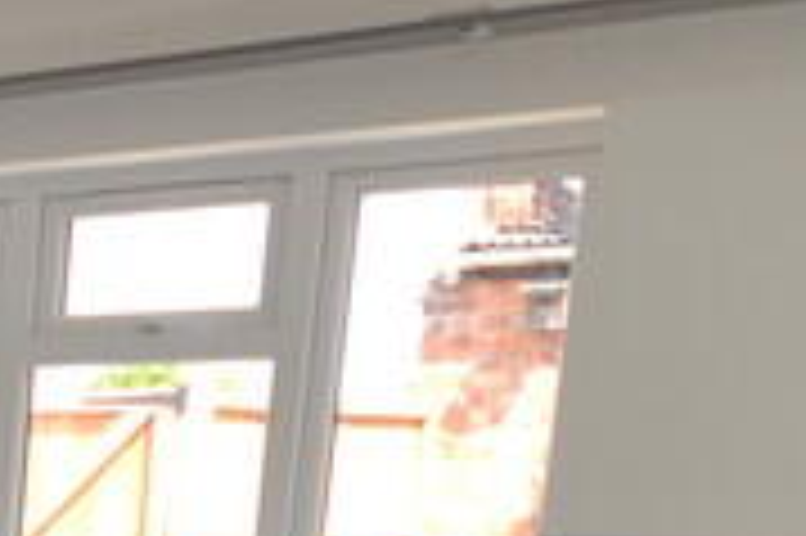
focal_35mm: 86
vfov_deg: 14.7
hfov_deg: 16.1
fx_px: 1924
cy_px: 809
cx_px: -946
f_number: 4
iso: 250
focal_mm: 10
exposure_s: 1/125
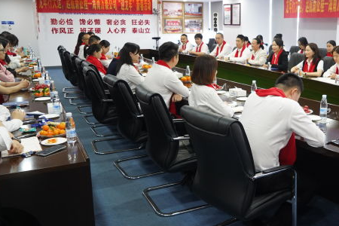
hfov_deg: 47.6
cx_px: 230
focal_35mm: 40
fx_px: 377
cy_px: 108
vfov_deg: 33.4
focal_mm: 24
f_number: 4
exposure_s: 1/160
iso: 2500
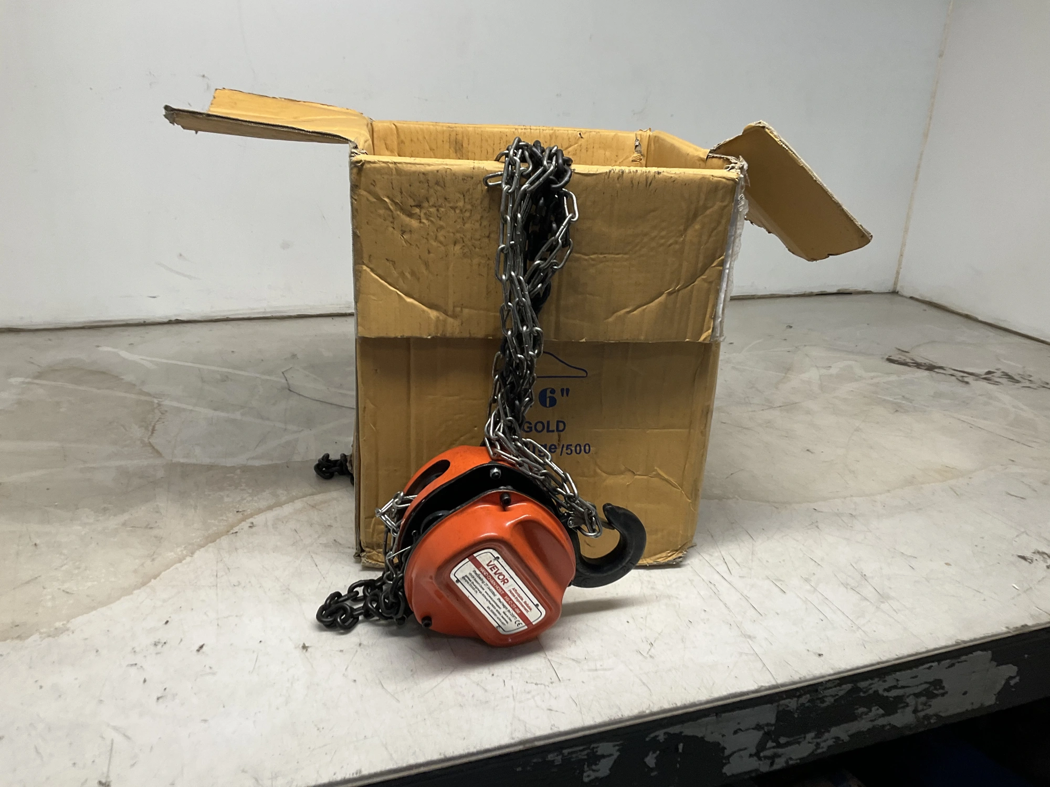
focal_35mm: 29
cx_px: 525
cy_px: 394
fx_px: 880
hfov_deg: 61.7
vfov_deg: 48.2
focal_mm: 3
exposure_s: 1/120
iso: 50
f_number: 1.8
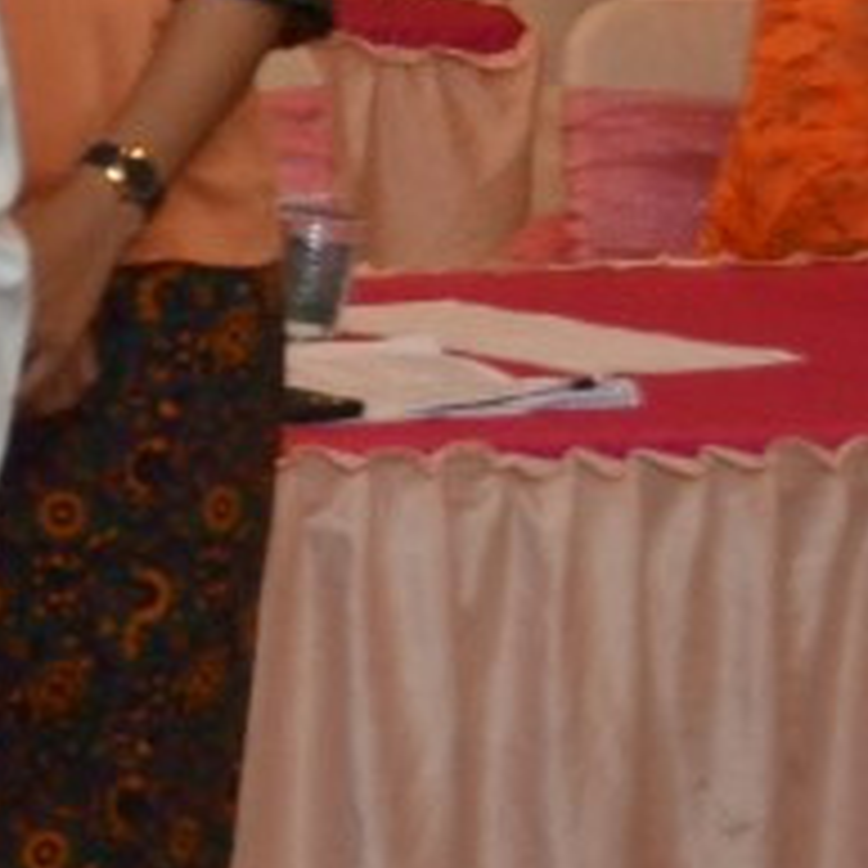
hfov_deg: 6.8
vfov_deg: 7.1
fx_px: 6950
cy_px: 157
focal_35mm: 245
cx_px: -1016
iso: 1600
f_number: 4.8
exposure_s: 1/100
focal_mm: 32
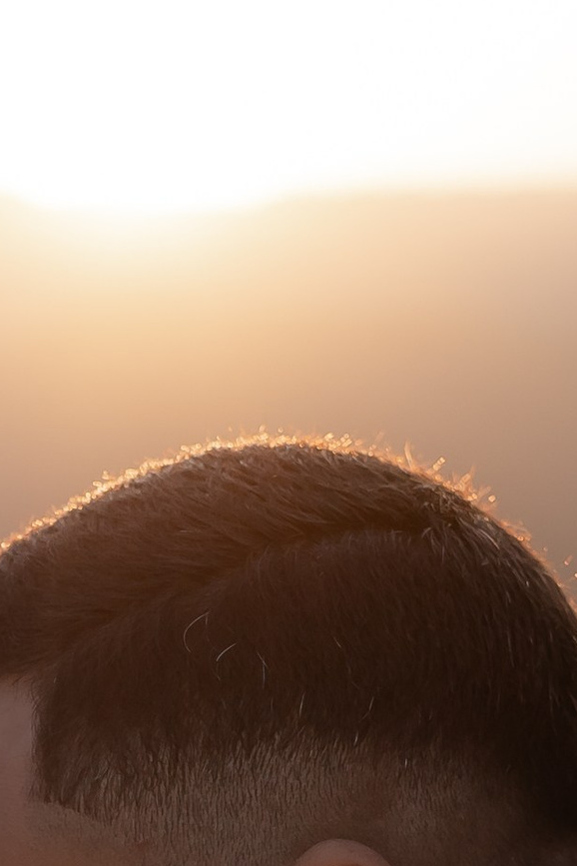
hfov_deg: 8.7
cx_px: -122
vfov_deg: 13.0
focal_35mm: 155
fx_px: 3726
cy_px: 990
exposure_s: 1/1600
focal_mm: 35
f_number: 2.5
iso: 320
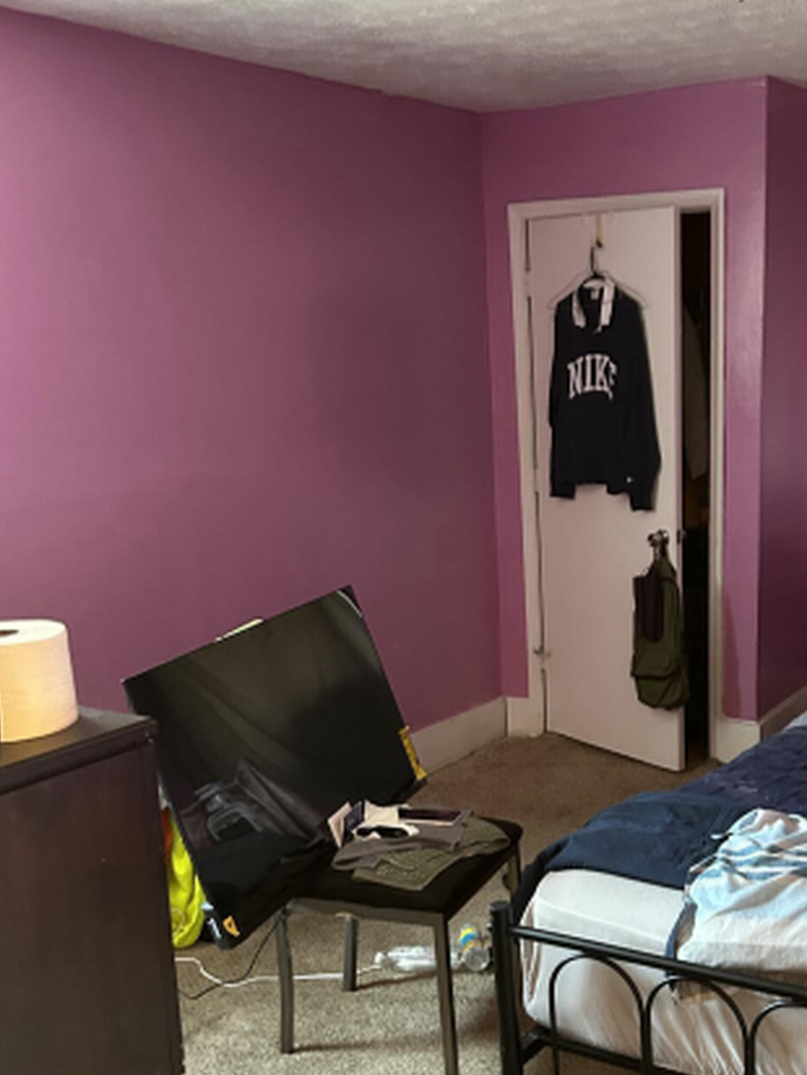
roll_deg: +1.5
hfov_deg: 33.7
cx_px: 601
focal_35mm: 42
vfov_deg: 44.6
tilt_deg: -10.9
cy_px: 642
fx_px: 1305
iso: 500
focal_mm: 5.7
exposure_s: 1/40
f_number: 1.5
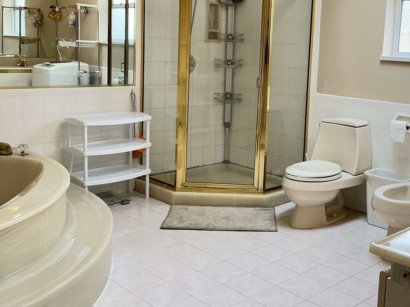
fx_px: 509
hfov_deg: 43.6
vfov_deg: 33.4
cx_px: 252
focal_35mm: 43
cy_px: 107
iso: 64
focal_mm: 3
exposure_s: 1/60
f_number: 1.8
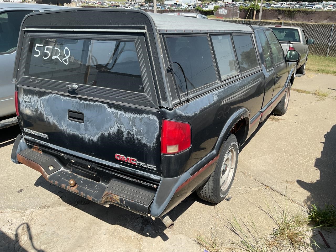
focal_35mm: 29
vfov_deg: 48.2
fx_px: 281
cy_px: 126
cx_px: 168
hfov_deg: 61.7
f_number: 1.8
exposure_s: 1/1490
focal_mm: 3
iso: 16
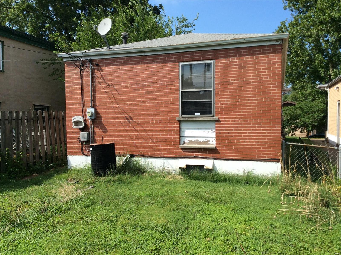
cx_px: 170
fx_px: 315
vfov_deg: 44.0
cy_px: 128
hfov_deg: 56.9
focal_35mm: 32
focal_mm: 3.3
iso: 32
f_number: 2.4
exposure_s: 1/1167
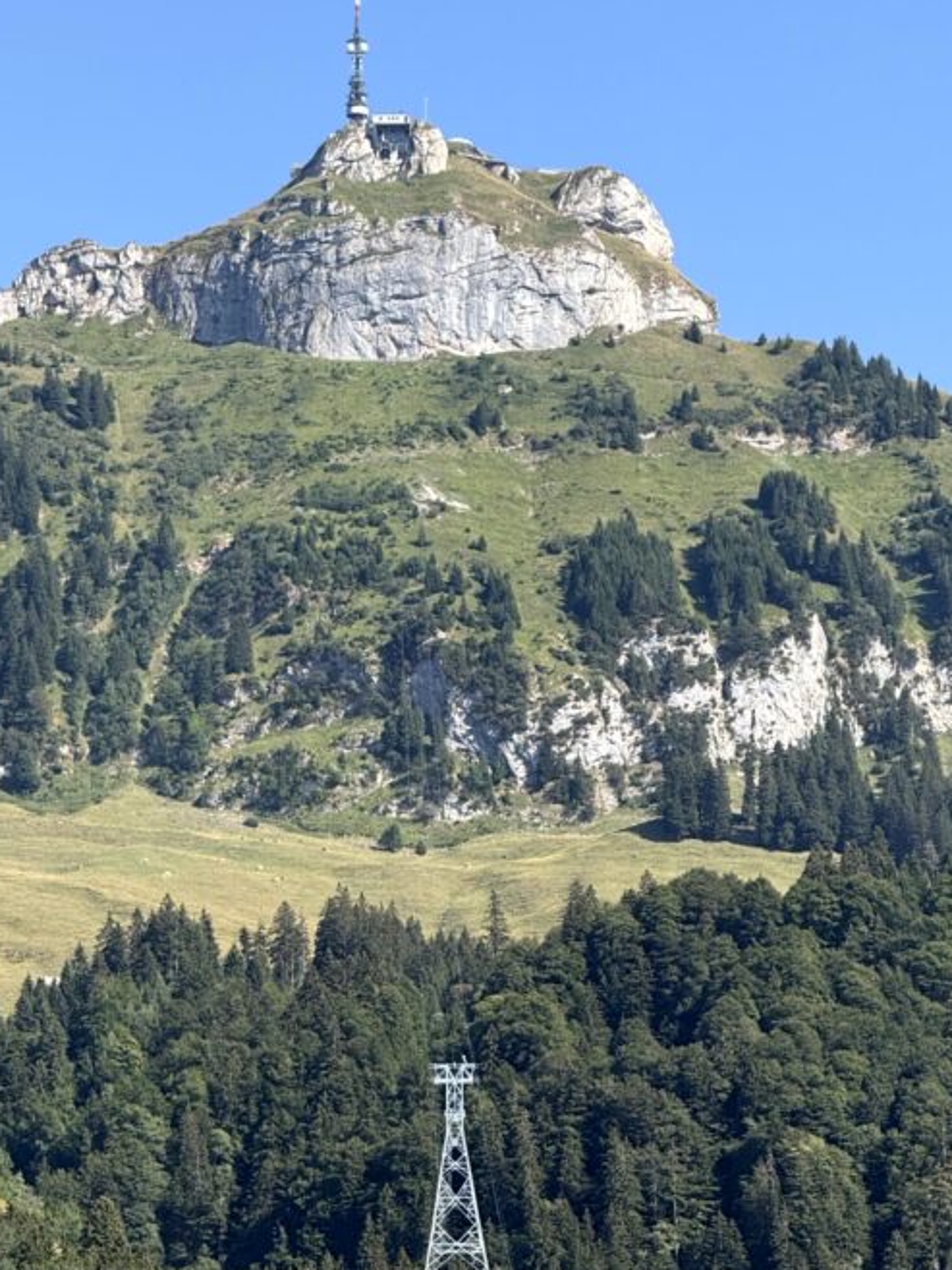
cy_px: 611
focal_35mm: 187
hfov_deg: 7.9
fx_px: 6855
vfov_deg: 10.6
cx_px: 444
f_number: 2.8
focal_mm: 15.66
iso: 50
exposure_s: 1/820
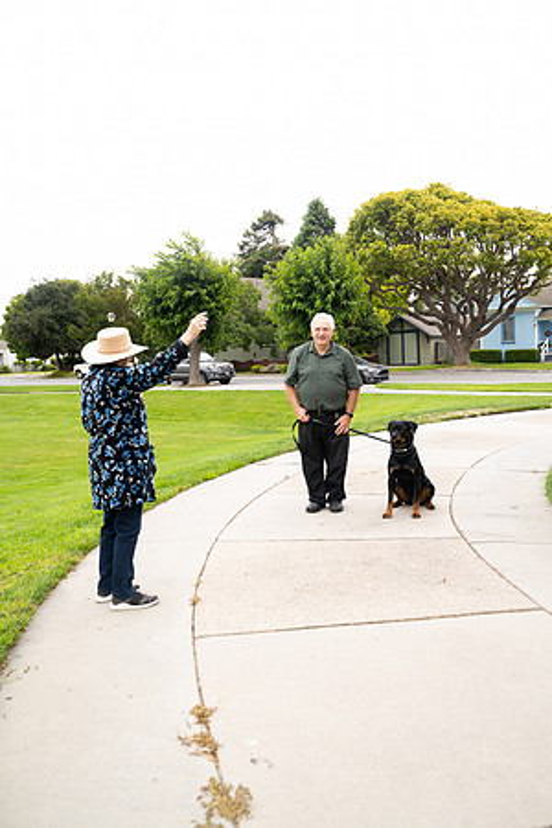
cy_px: 414
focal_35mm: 32
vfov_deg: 59.5
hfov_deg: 41.7
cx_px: 276
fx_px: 724
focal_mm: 31.5
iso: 640
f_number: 4
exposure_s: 1/500
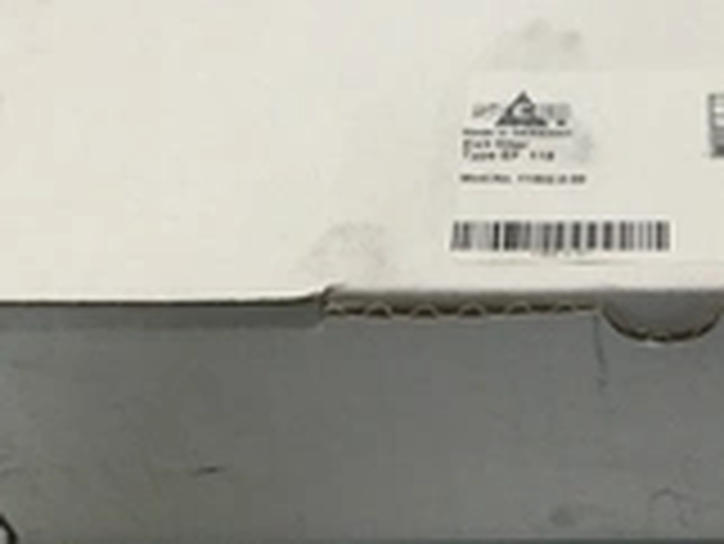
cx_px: 666
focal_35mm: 77
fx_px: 1612
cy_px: 45
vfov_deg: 18.8
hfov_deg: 24.5
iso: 32
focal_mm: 3.3
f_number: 2.4
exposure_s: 1/30
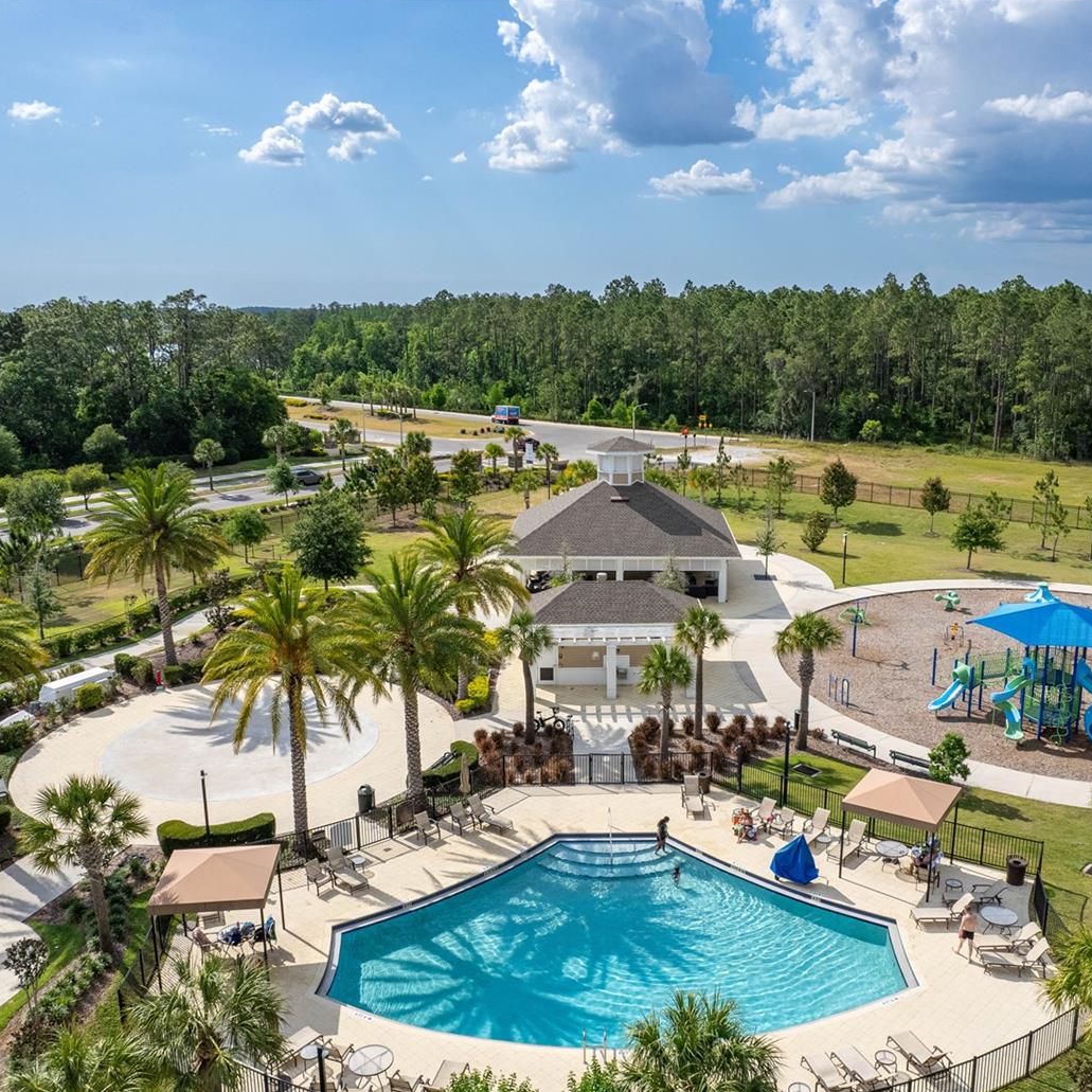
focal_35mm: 29
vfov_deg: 55.6
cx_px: 594
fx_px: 1035
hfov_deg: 55.5
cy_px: 558
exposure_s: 1/4000
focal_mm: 8.38
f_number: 2.8
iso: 110
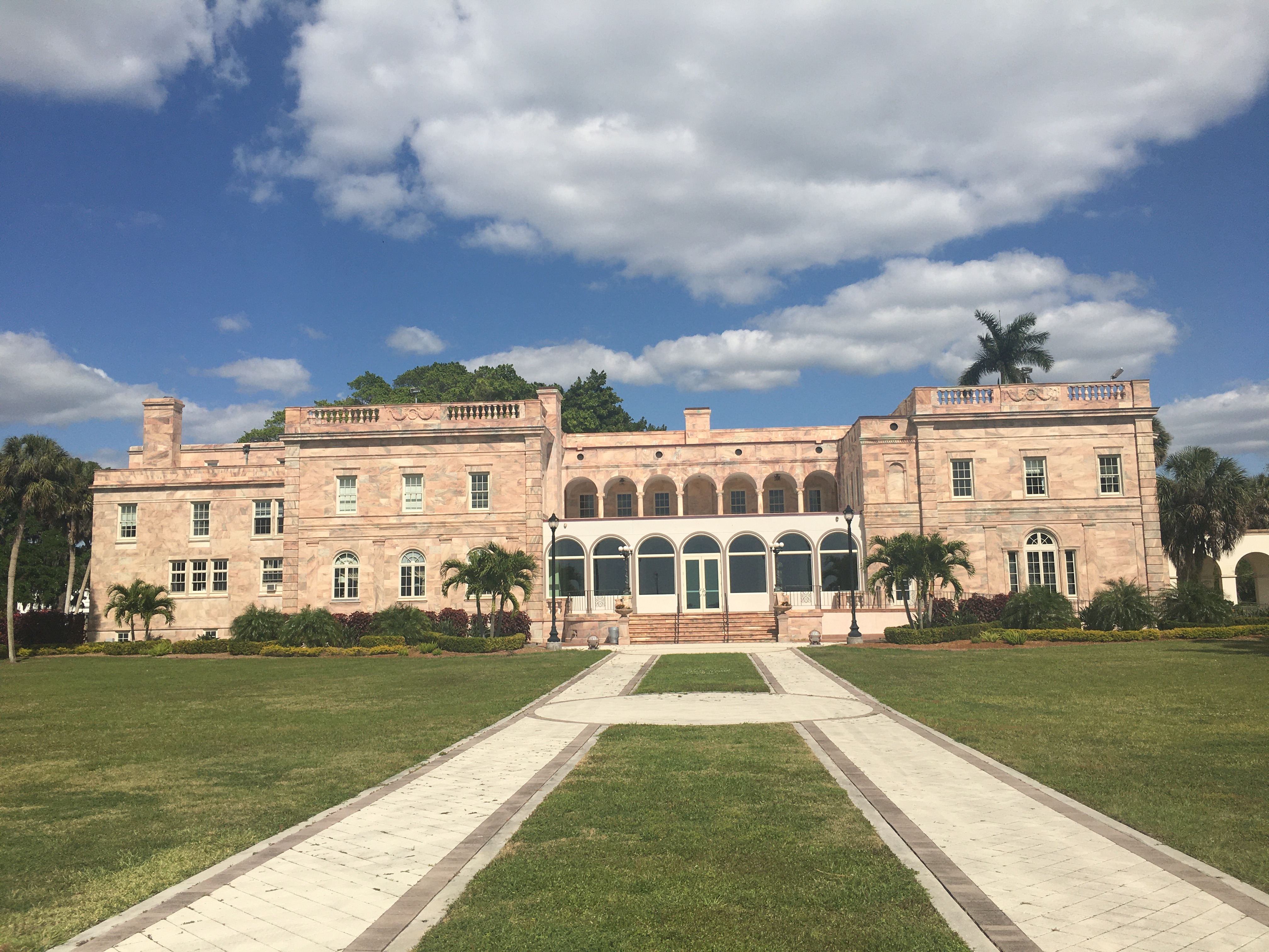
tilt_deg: +7.8
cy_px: 476
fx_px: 1063
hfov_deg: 61.7
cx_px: 634
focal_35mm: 29
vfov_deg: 48.2
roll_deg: +0.5
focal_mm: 4.15
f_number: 2.2
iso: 25
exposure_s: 1/3663
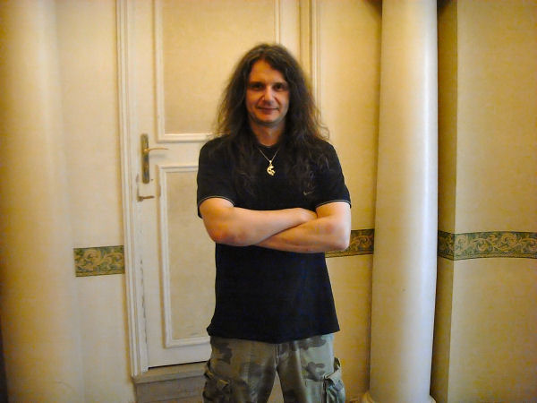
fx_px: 558
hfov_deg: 51.4
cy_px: 202
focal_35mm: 36
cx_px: 268
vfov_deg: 39.7
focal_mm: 6
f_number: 3.5
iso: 800
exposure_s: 1/30
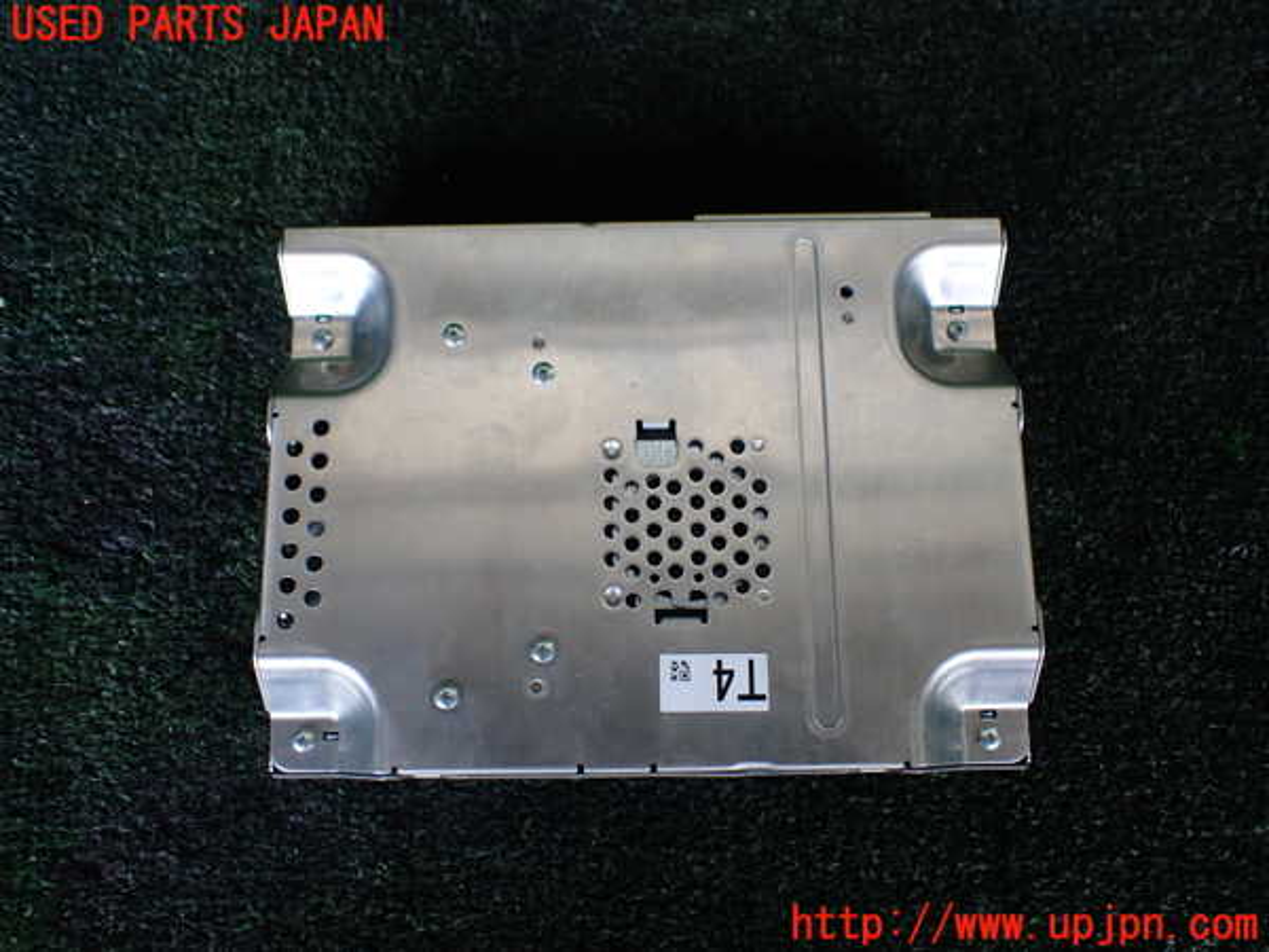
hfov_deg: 60.0
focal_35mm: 30
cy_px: 476
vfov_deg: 46.8
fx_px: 1100
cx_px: 634
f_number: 2.3
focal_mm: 5.4
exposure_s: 1/125
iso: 160
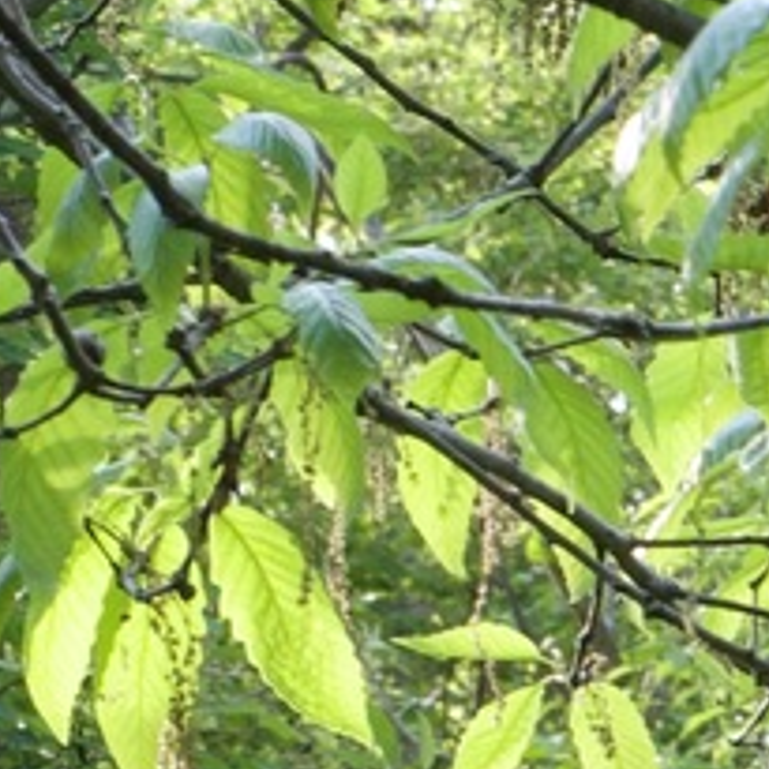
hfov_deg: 3.7
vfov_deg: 3.9
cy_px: 1005
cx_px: 3046
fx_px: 11335
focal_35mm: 451
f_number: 10
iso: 500
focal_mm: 50
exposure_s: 1/50
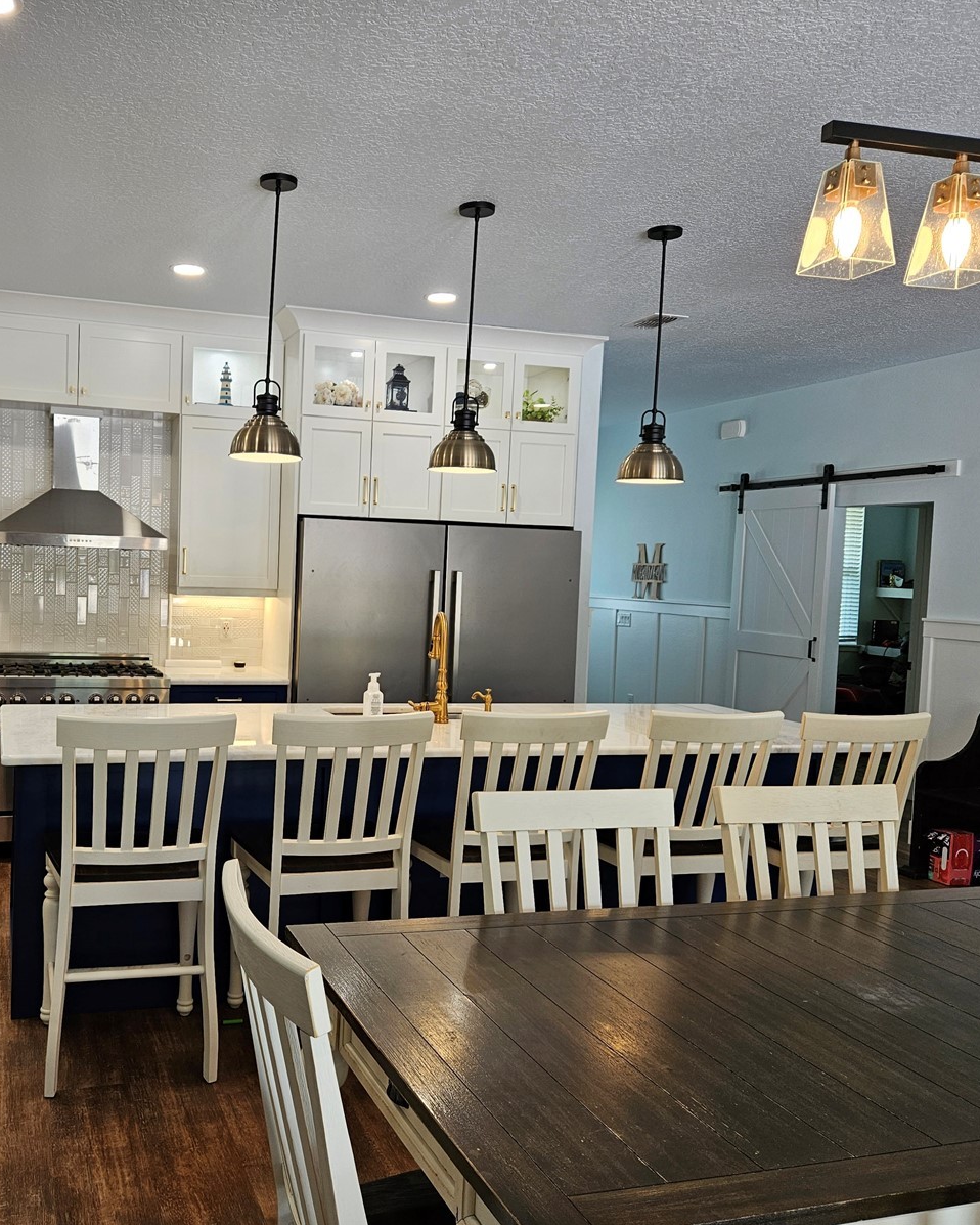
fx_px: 1087
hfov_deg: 47.7
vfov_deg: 58.8
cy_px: 612
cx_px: 322
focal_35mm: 30
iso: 64
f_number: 1.8
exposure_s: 1/120
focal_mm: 5.4
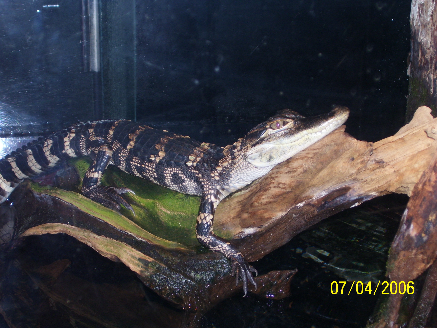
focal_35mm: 87
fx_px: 1098
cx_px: 218
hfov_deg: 22.5
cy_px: 164
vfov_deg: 17.0
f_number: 4.3
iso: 80
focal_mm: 14.3
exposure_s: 1/90
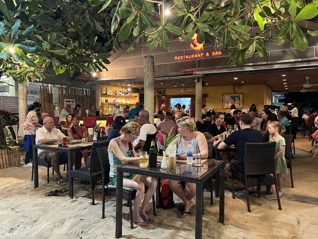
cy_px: 120
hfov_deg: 67.3
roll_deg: -0.1
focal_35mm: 26
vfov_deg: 53.1
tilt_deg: -2.7
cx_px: 159
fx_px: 239
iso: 400
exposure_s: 1/33
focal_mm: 5.7
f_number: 1.5
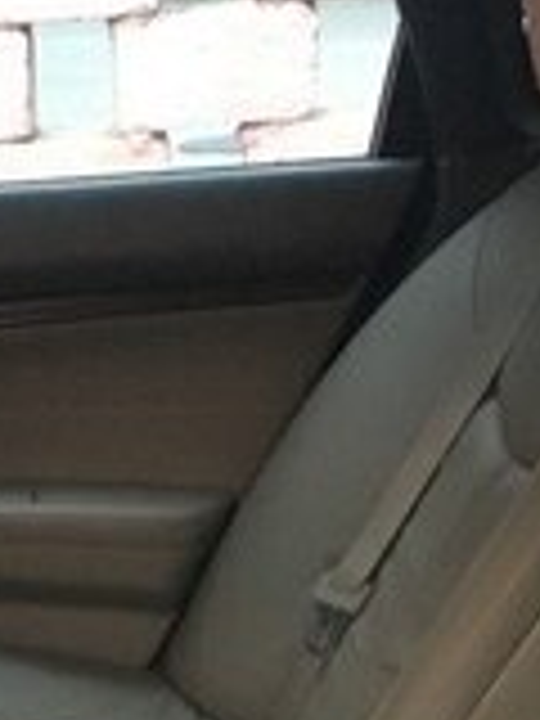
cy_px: 1030
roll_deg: +2.6
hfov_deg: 16.1
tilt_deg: -31.4
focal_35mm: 90
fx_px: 1872
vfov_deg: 19.4
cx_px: 14
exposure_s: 1/17
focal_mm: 4.15
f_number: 2.2
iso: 320
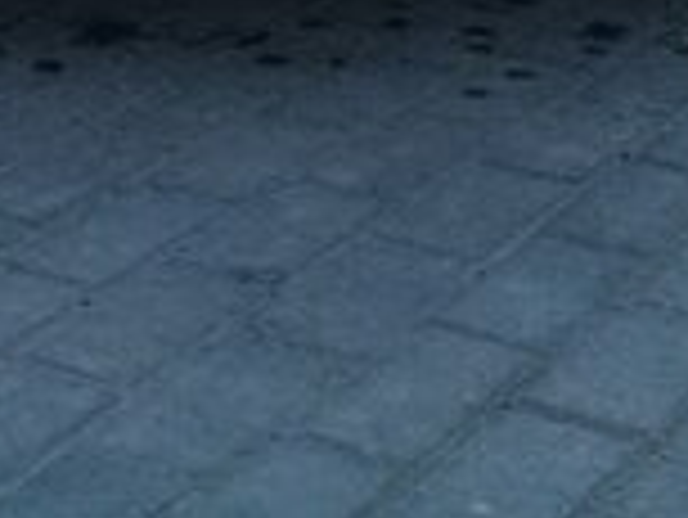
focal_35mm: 134
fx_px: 2665
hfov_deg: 14.6
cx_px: 135
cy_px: -556
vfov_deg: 10.1
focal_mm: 3.3
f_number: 2.2
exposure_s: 1/427
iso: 50
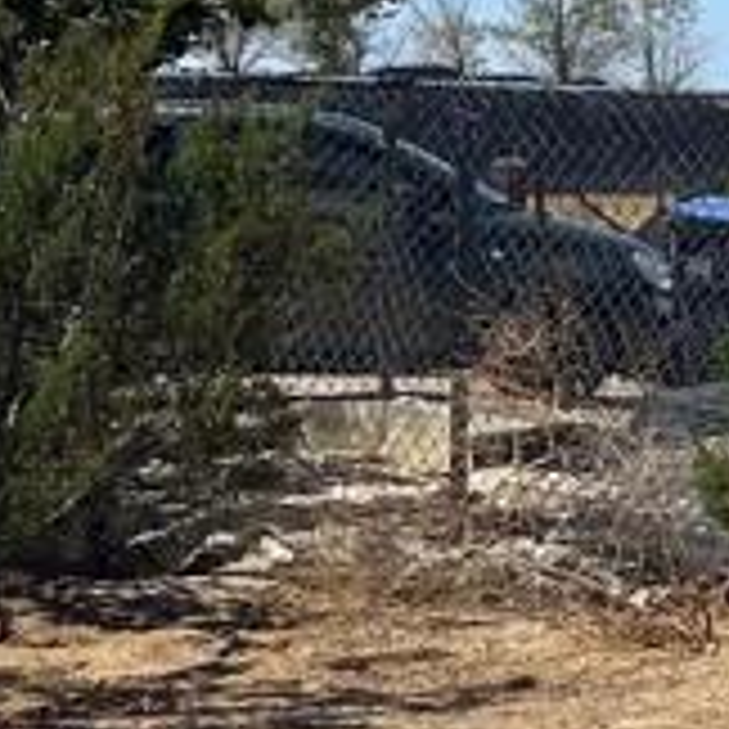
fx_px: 4694
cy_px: 547
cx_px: 3038
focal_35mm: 197
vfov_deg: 8.9
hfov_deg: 6.7
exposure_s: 1/5848
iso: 80
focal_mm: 6.86
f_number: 1.78
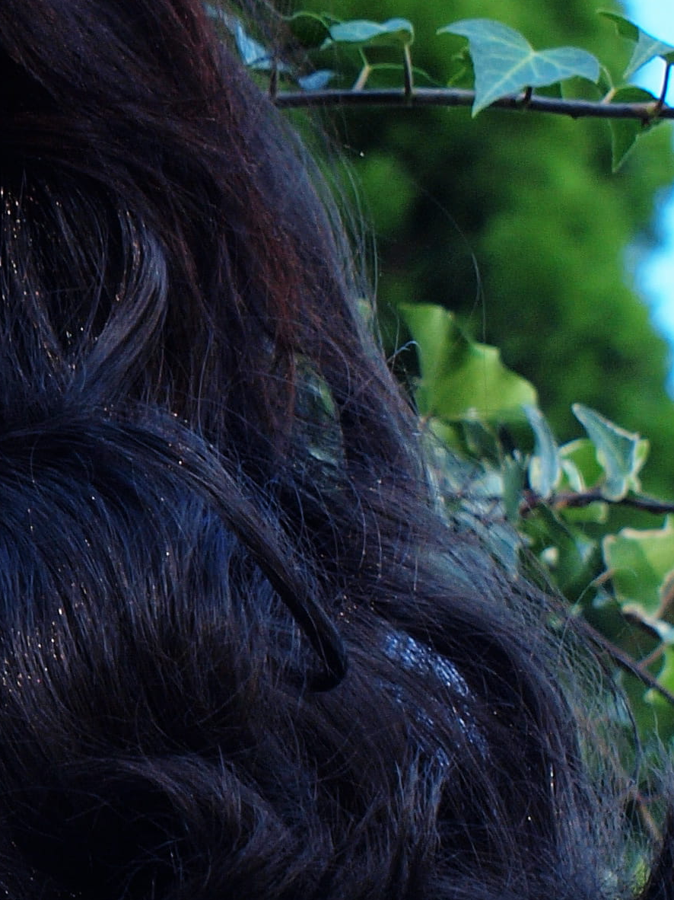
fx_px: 7090
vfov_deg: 7.3
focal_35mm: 273
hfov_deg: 5.4
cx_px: -442
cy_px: 587
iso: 200
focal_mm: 40
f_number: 5
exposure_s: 1/125
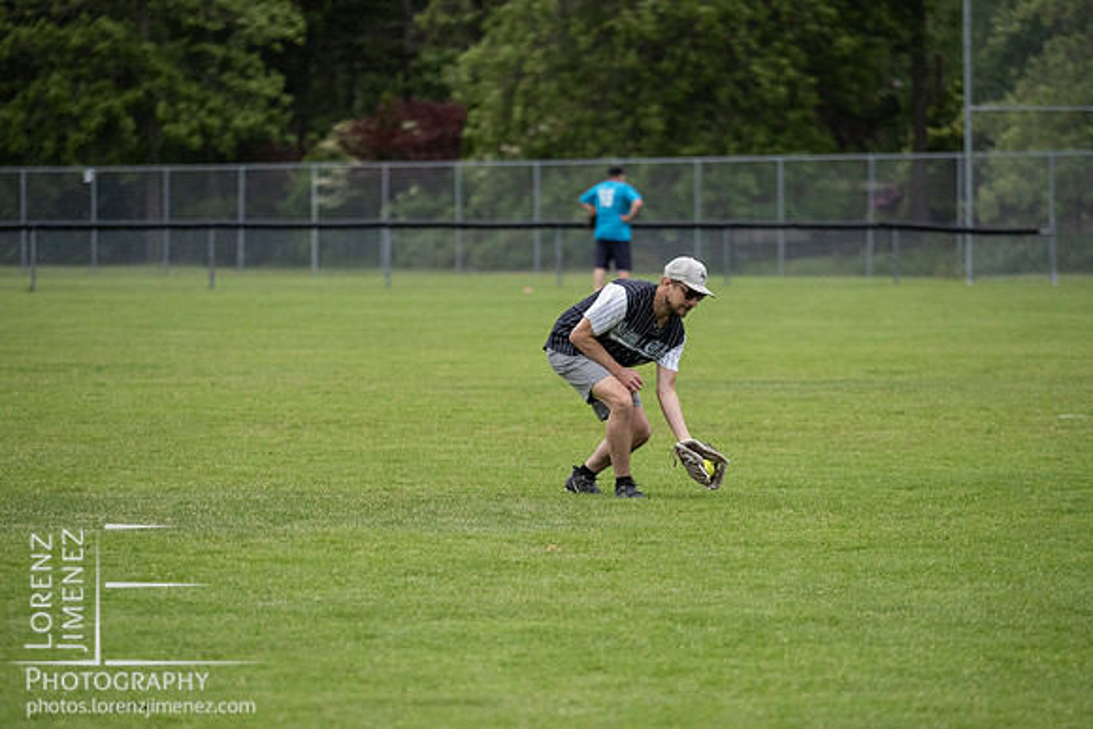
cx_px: 546
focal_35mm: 281
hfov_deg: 7.3
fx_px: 8528
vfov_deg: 4.9
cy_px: 410
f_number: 2.8
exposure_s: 1/2000
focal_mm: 135
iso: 640
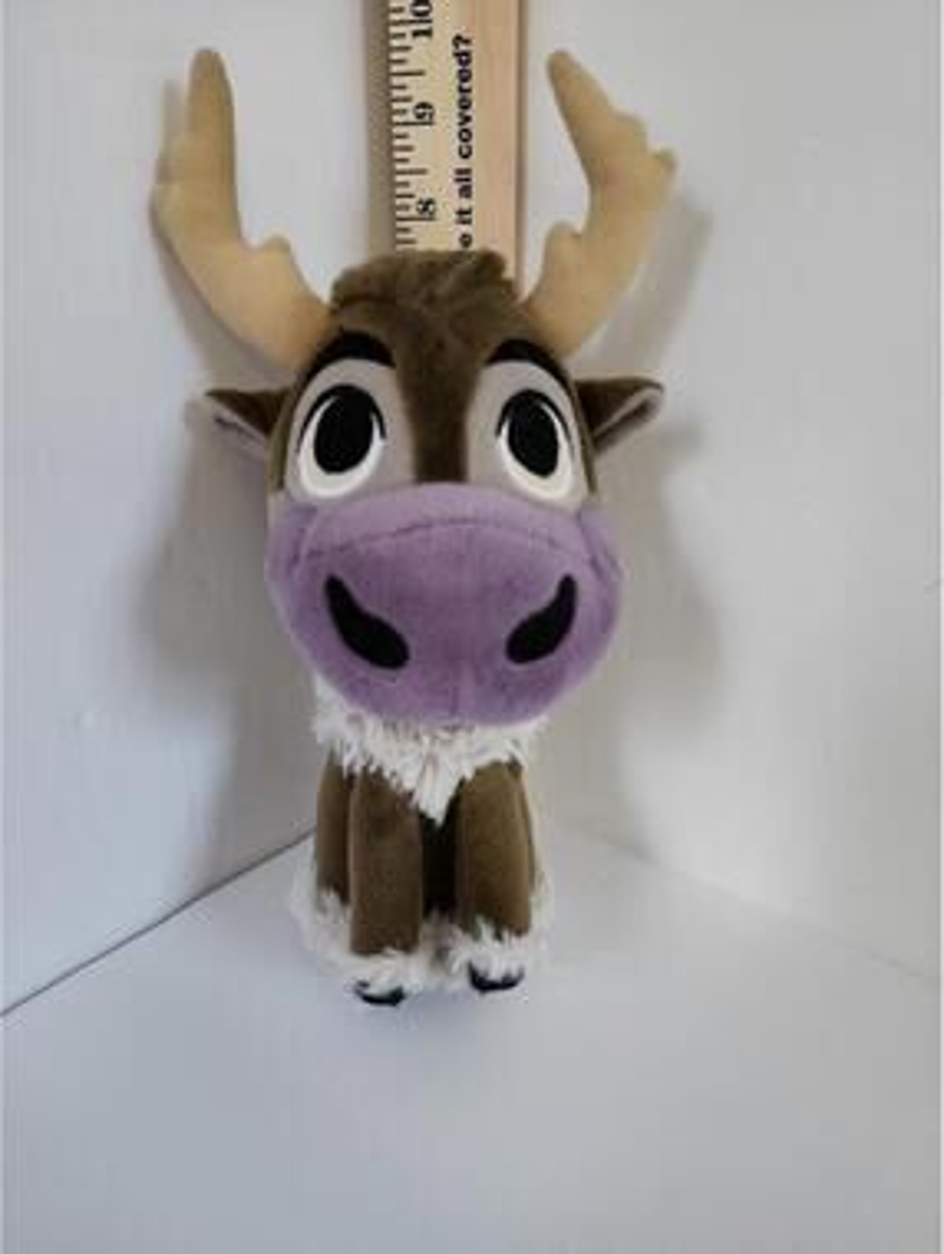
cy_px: 627
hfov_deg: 59.0
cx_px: 472
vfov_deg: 73.9
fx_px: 834
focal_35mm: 23
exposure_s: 1/25
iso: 500
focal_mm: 6.4
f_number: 1.8
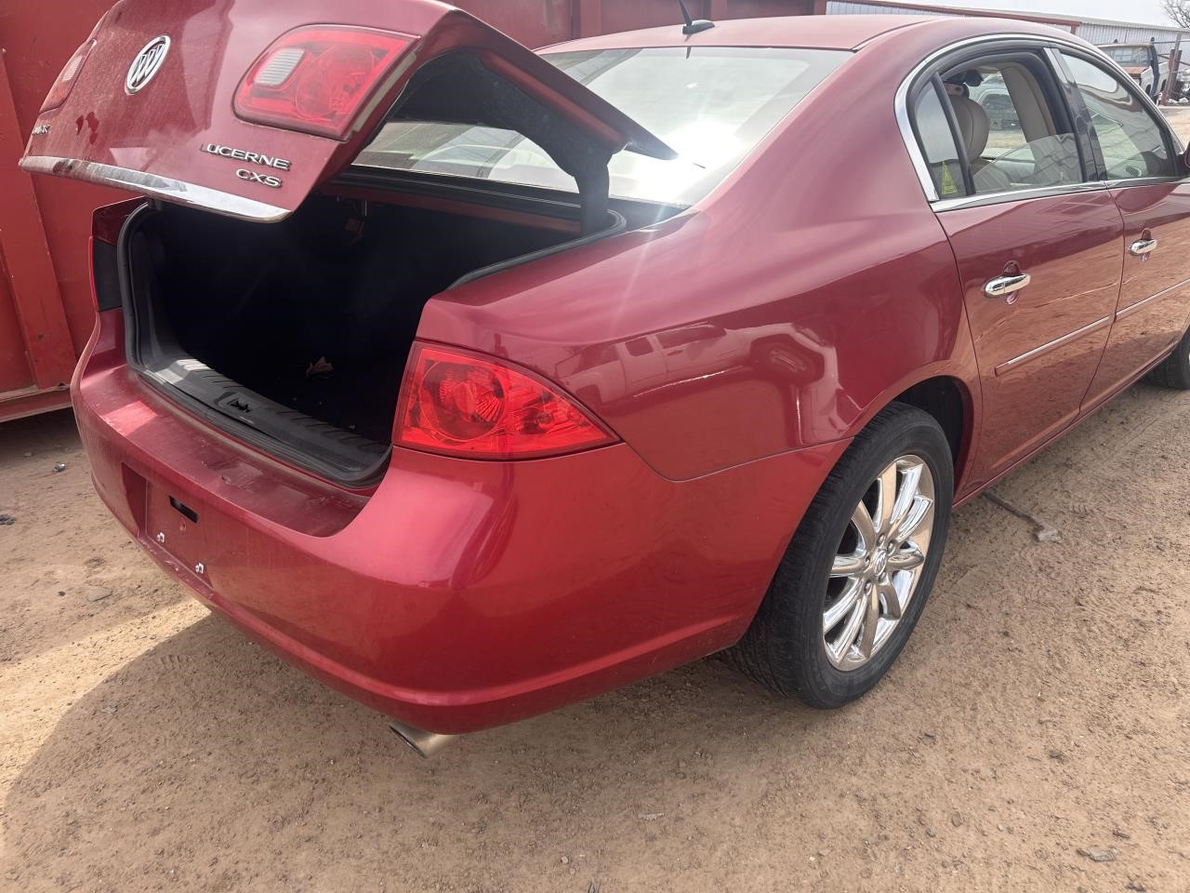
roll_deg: +0.4
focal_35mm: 26
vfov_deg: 53.1
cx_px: 595
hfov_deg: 67.3
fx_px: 894
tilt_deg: -23.4
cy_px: 446
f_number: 1.5
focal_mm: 5.7
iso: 50
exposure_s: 1/1079
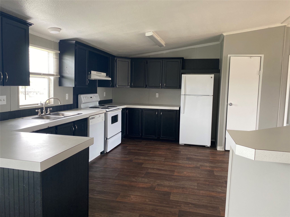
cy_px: 108
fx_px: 218
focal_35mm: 26
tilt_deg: -3.7
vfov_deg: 53.1
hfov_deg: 67.3
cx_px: 145
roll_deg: -2.2
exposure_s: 1/102
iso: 125
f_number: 1.8
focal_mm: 4.25
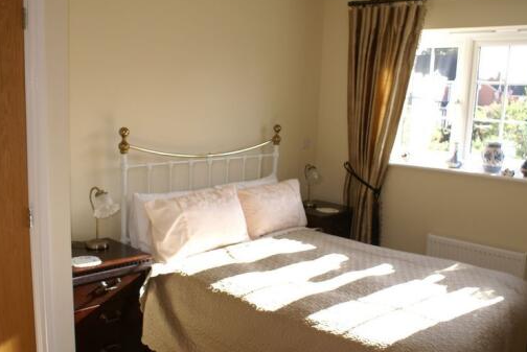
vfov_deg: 37.9
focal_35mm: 35
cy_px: 196
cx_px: 262
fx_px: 513
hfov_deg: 54.4
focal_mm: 18
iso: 160
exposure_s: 1/80
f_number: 3.5
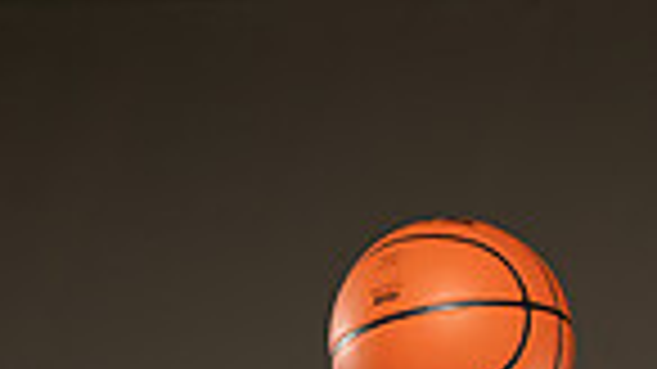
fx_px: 2525
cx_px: 567
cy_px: 900
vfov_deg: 7.7
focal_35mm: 145
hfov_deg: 14.7
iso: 320
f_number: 6.3
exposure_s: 1/250
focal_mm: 45
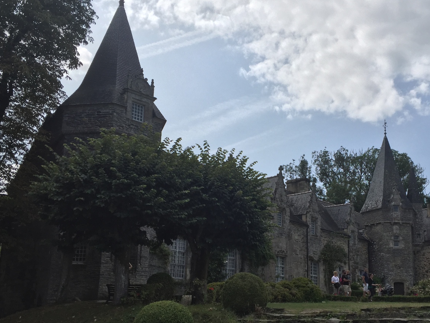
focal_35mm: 41
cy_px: 195
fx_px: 509
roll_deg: -1.3
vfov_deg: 35.0
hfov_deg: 45.4
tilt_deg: +13.8
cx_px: 269
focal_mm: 4.15
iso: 32
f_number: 2.2
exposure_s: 1/3968
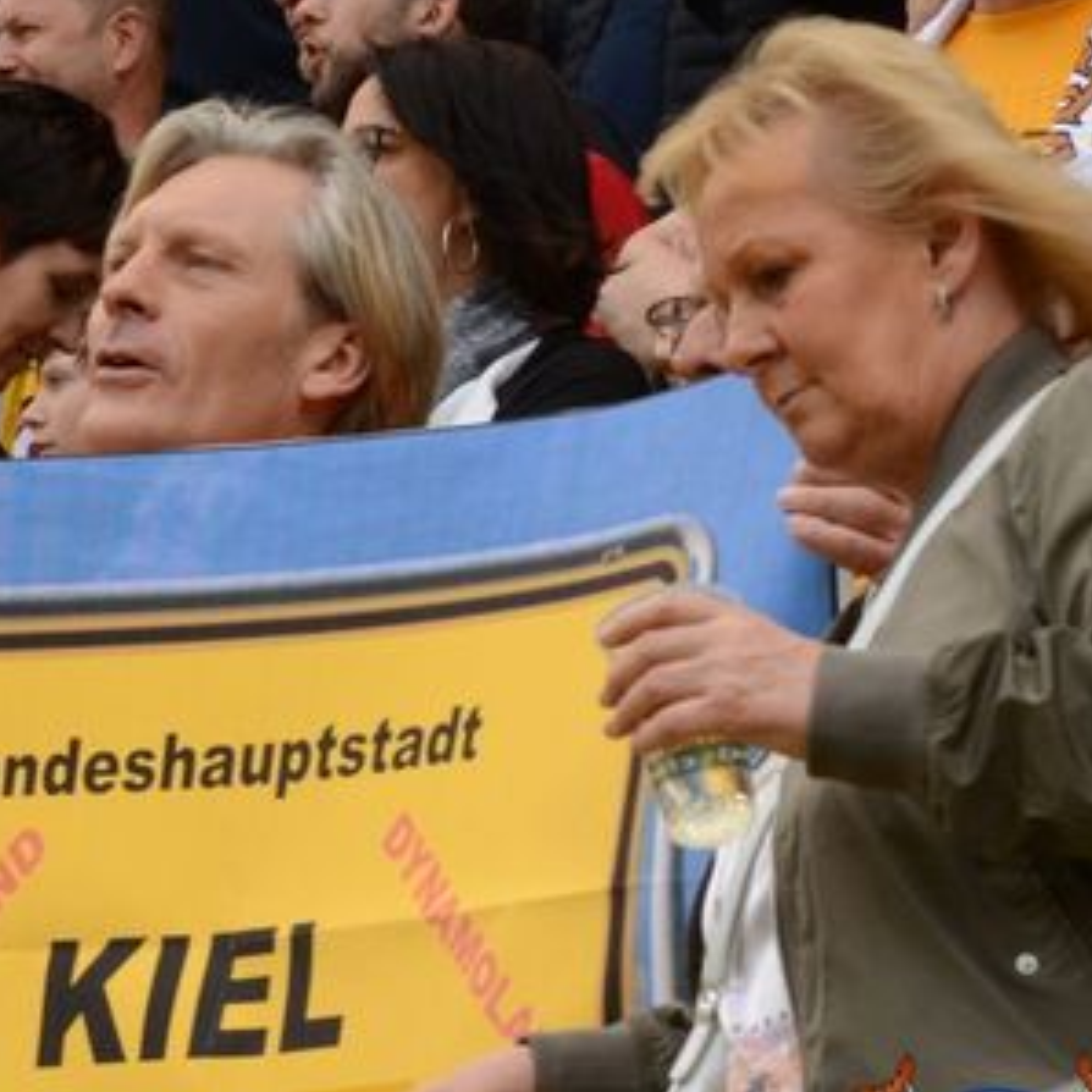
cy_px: 678
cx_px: 150
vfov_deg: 7.2
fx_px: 8708
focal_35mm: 244
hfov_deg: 7.2
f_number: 11
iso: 640
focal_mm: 100
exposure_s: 1/250
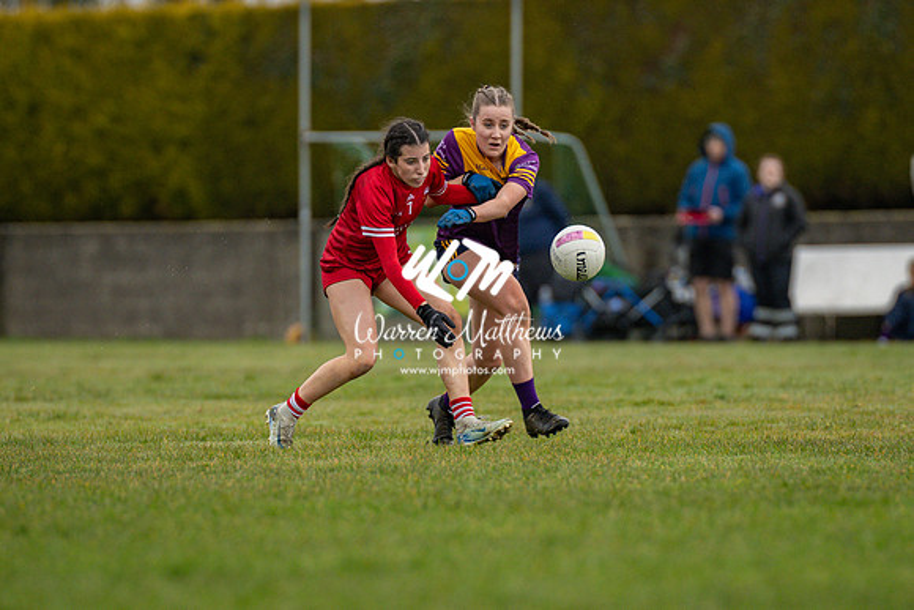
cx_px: 486
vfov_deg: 2.4
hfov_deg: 3.6
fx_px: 14444
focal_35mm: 569
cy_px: 380
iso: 560
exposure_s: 1/1000
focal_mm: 300
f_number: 2.8
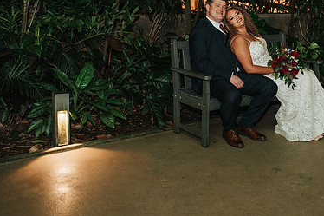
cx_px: 232
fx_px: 495
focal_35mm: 55
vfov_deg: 24.3
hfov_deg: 35.7
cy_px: 49
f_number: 2.8
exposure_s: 1/200
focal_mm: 35
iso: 1000
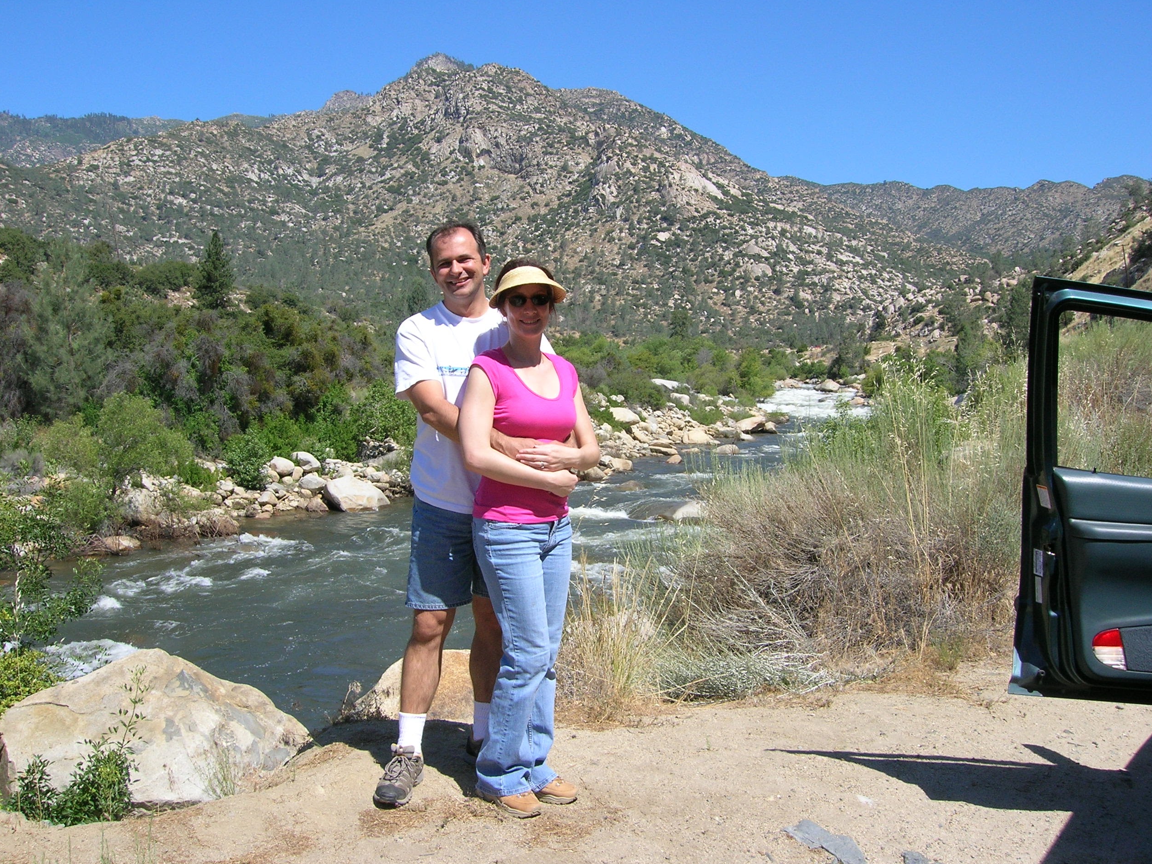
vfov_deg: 40.7
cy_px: 439
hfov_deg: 52.6
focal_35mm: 35
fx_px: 1165
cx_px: 573
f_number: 4.9
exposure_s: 1/357
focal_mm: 5.7
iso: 50
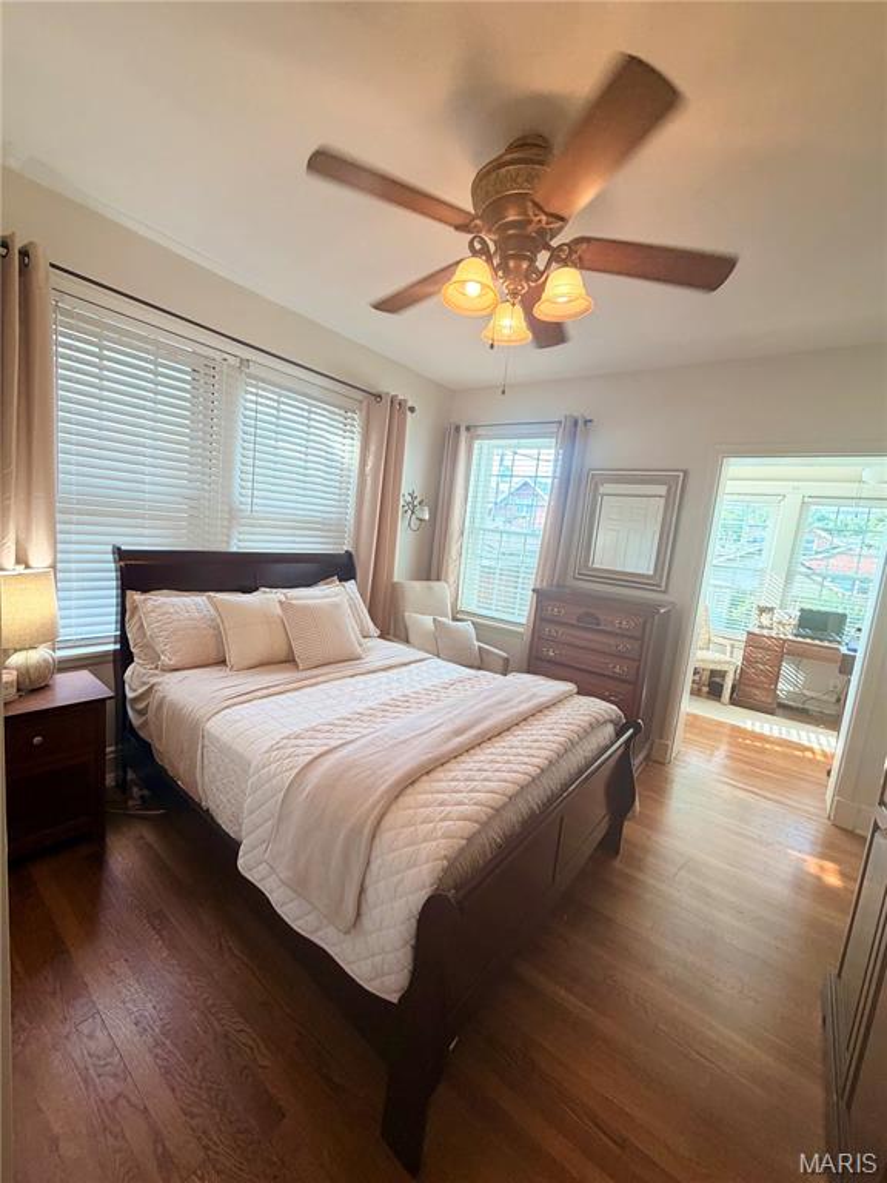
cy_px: 592
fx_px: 478
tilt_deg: -7.2
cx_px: 444
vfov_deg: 102.1
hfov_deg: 85.7
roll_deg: -5.3
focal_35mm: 14
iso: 200
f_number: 2.2
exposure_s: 1/120
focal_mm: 2.22
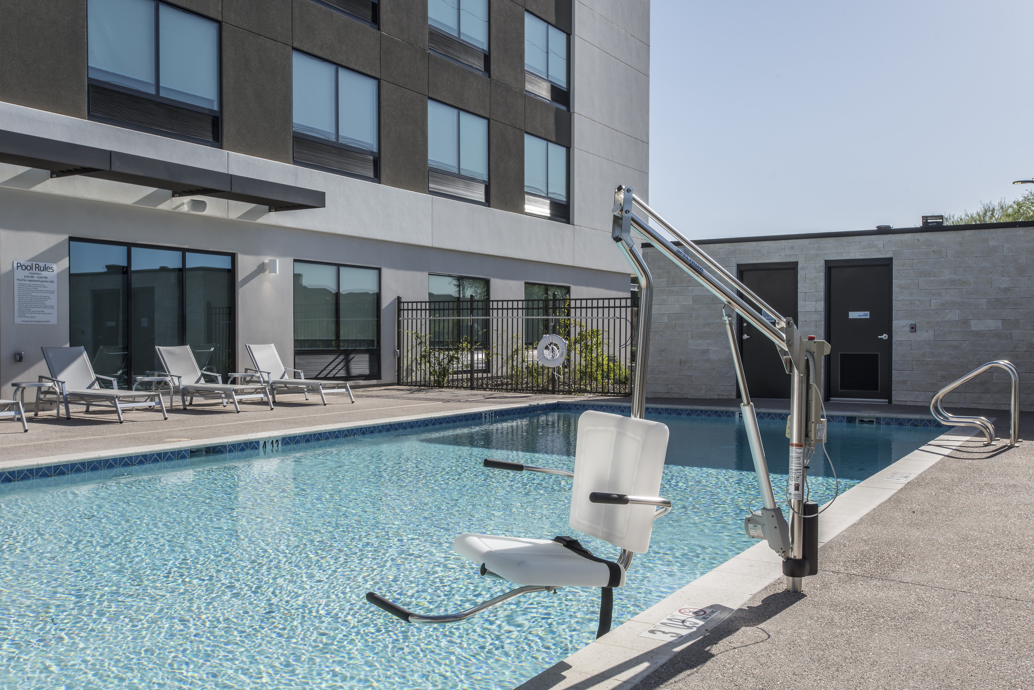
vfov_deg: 41.1
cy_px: 345
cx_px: 517
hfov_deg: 58.7
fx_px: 919
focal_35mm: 32
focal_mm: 32
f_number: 16
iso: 100
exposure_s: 1/100
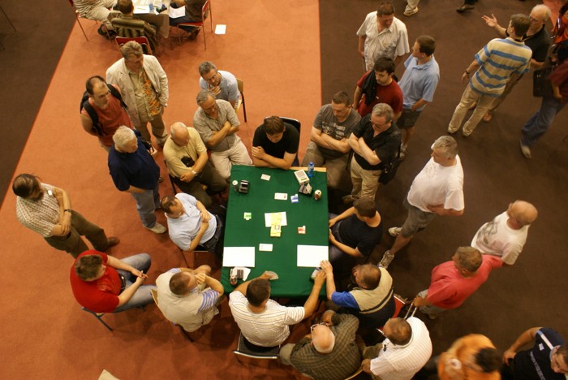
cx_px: 284
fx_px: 426
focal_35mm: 27
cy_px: 190
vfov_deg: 48.0
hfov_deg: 67.3
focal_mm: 18
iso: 400
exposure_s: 1/15
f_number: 5.6
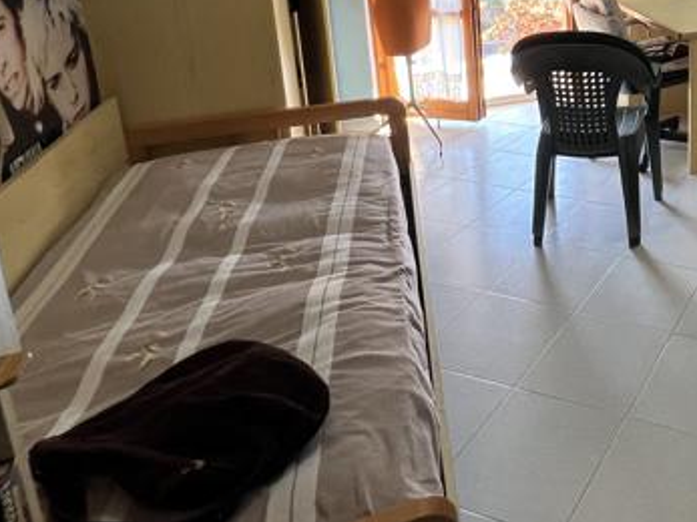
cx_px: 733
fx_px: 604
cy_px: 32
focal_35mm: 30
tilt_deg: -13.0
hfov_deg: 47.1
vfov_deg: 42.1
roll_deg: -0.3
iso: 160
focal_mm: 1.57
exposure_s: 1/99
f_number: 1.8
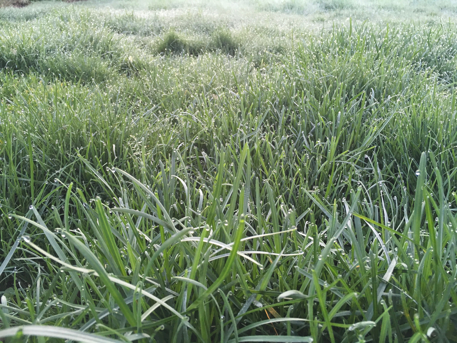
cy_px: 172
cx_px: 228
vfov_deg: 48.2
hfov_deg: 61.7
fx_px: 383
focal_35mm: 29
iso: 64
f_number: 2.2
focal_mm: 4.15
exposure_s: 1/30
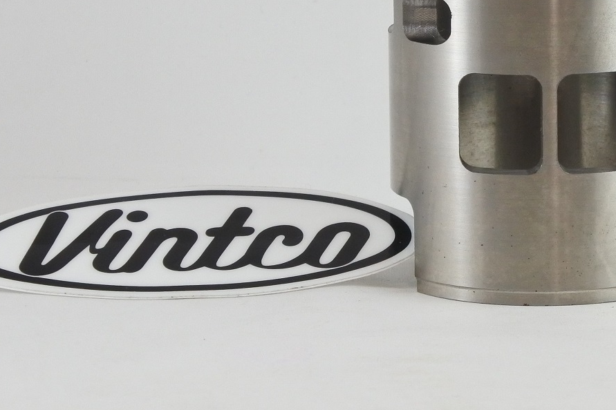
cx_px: 430
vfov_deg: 11.5
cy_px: 55
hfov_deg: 17.1
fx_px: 2036
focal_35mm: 119
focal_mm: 25.2
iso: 560
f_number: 5.3
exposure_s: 1/125
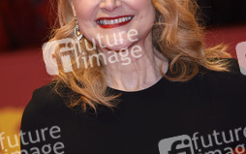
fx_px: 1938
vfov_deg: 4.5
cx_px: 120
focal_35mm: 289
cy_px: 101
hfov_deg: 7.3
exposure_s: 1/400
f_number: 3.2
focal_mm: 120
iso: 640
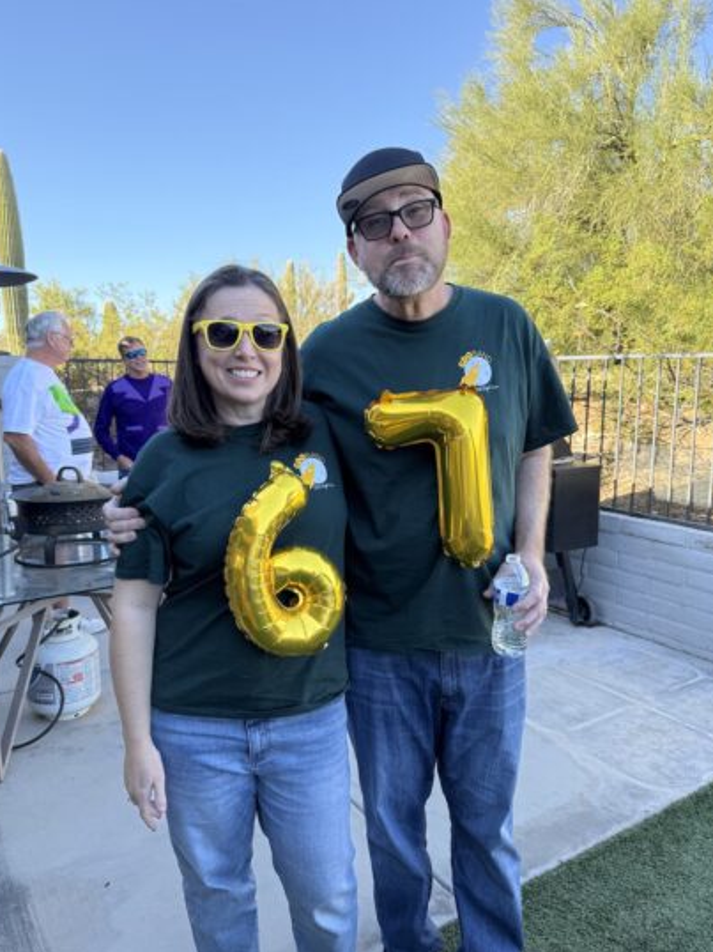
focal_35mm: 25
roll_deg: +0.5
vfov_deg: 69.4
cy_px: 494
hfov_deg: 54.8
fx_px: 687
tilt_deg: -9.9
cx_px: 347
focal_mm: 6.76
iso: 100
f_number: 1.78
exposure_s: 1/788
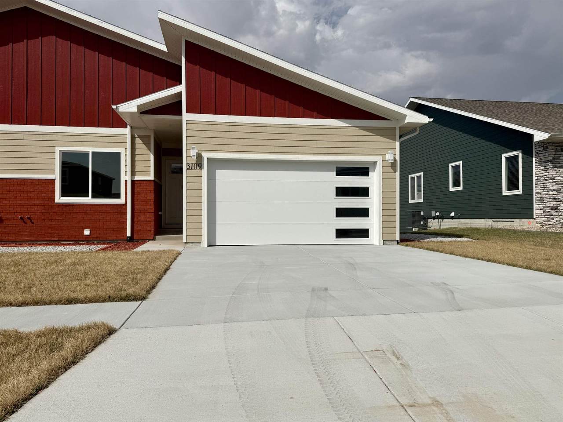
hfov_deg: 71.6
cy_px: 211
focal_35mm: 24
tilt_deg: +1.1
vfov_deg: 56.8
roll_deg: -0.4
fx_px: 390
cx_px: 282
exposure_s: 1/14286
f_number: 1.78
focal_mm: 6.76
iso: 80
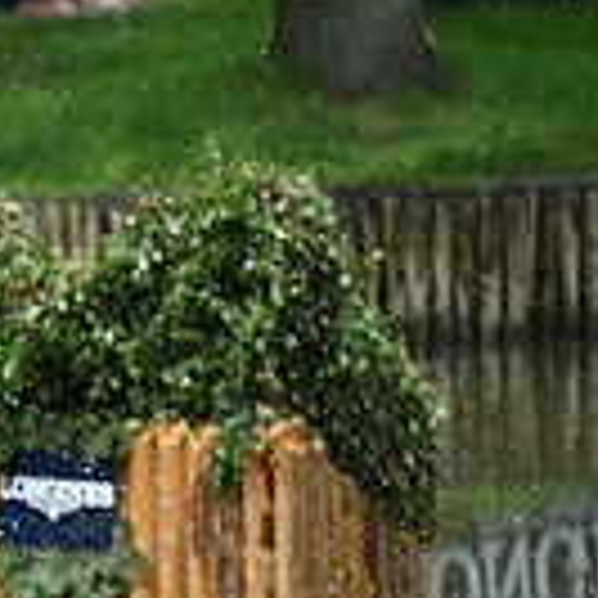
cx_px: -598
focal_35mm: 518
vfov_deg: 3.4
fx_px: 10124
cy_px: 636
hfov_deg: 3.4
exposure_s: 1/1250
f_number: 3.2
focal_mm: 140
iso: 250
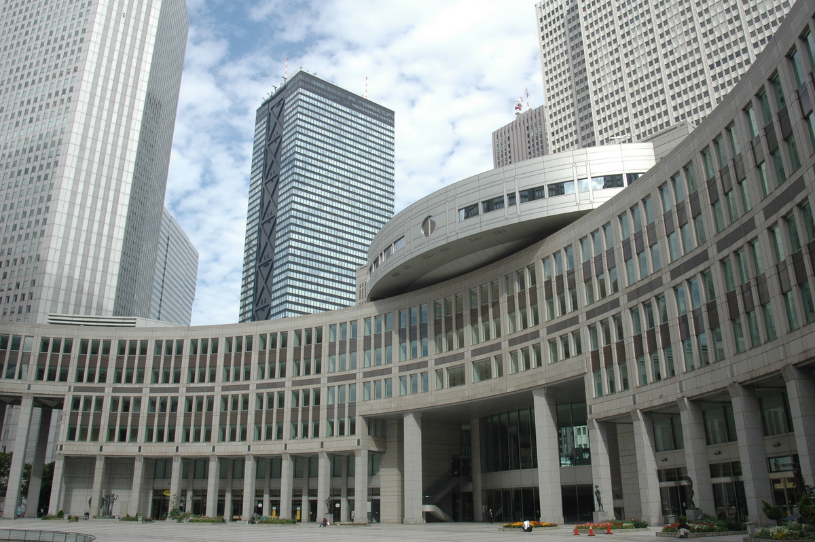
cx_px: 408
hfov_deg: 62.0
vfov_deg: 43.5
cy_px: 271
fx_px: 679
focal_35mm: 30
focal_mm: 20
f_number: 10
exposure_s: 1/320
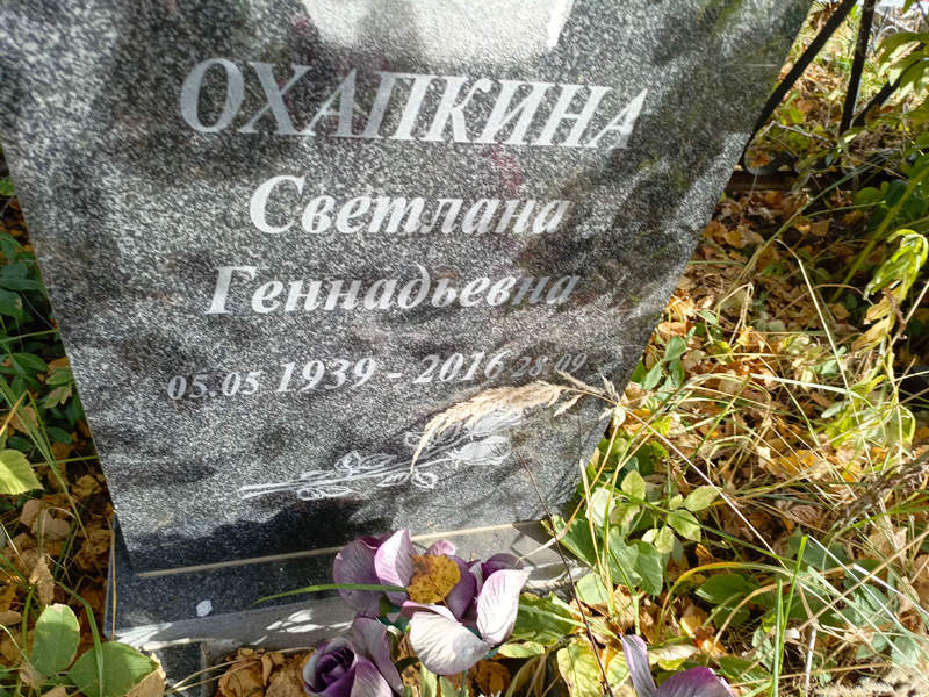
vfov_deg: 54.9
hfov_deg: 69.4
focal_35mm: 25
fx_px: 671
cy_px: 348
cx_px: 464
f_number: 1.69
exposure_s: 1/147
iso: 110
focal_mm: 4.76
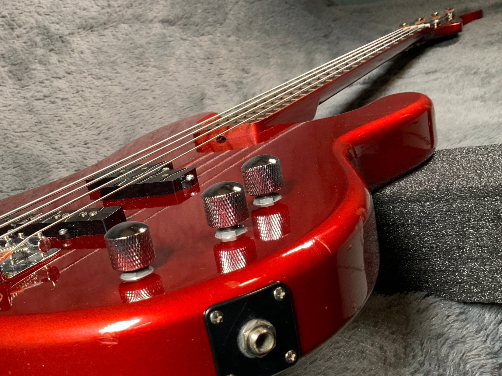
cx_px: 123
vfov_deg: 31.7
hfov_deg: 40.8
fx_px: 652
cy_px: 271
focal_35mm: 45
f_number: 1.8
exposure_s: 1/78
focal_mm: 3
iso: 50
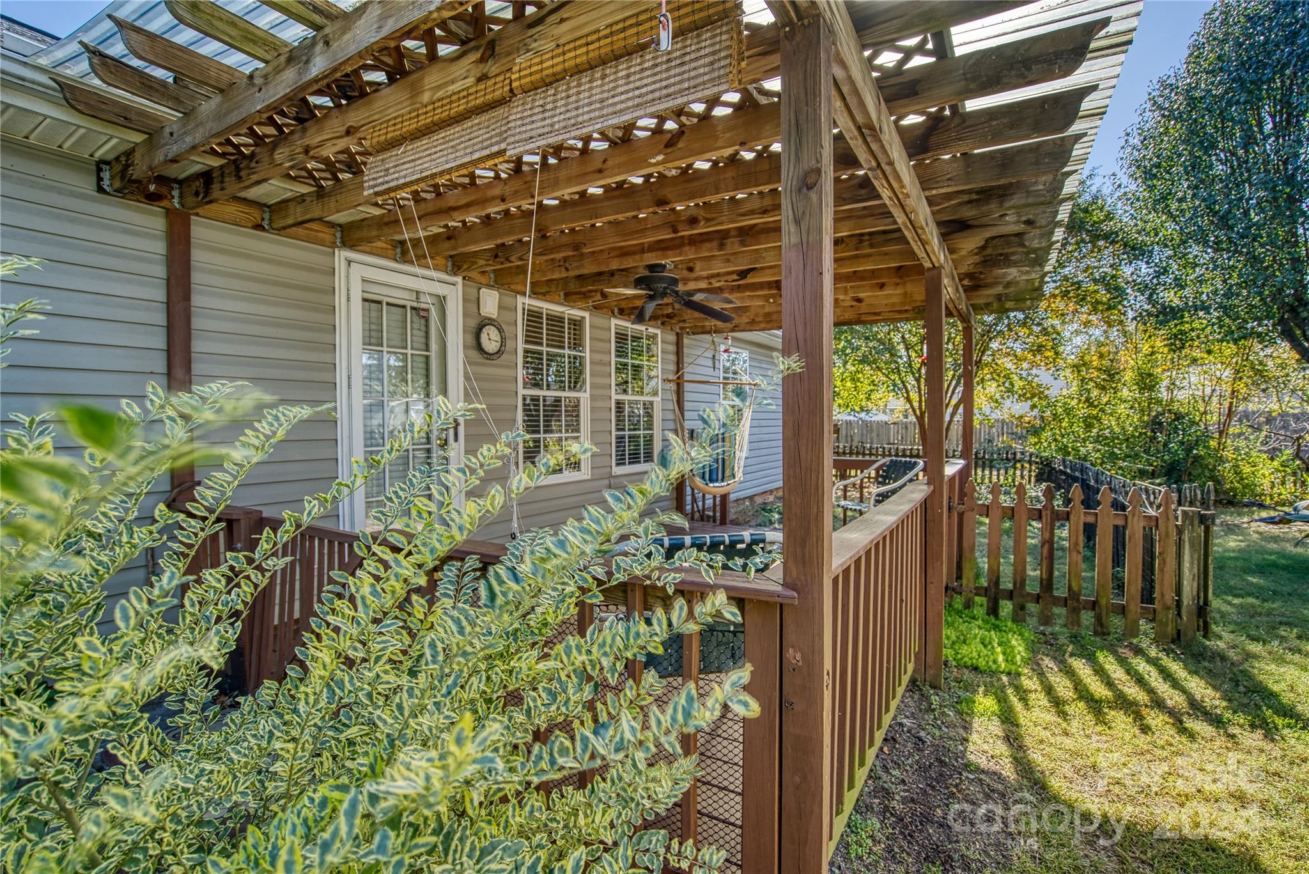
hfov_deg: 96.7
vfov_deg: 73.8
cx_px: 654
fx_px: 582
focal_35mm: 16
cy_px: 437
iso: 100
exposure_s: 1/100
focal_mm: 16
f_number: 8
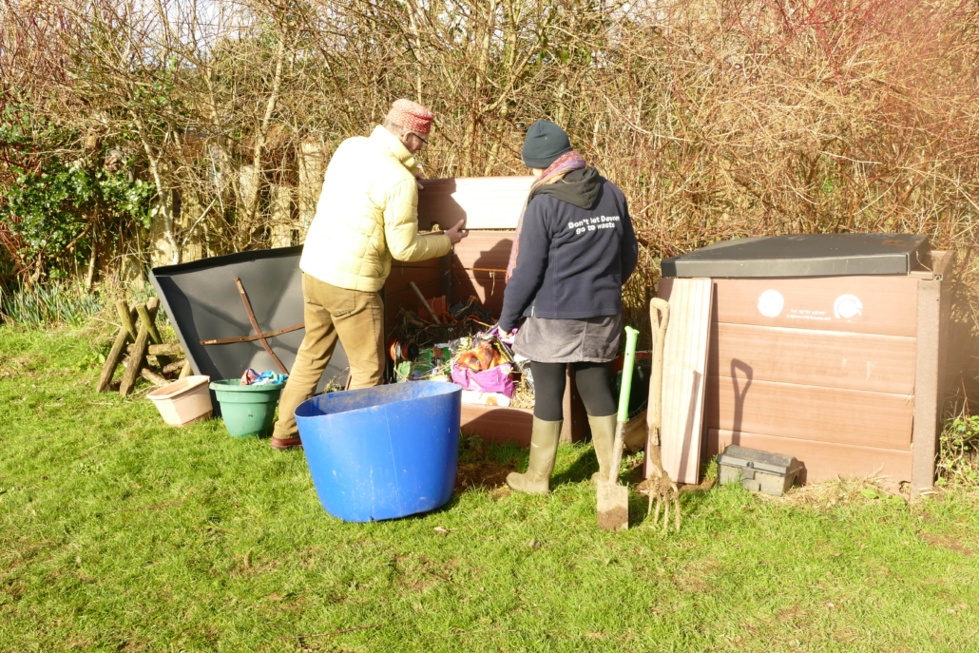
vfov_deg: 36.0
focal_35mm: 37
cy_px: 326
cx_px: 490
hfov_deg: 51.9
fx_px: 1006
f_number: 7.1
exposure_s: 1/100
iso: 125
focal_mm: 13.43
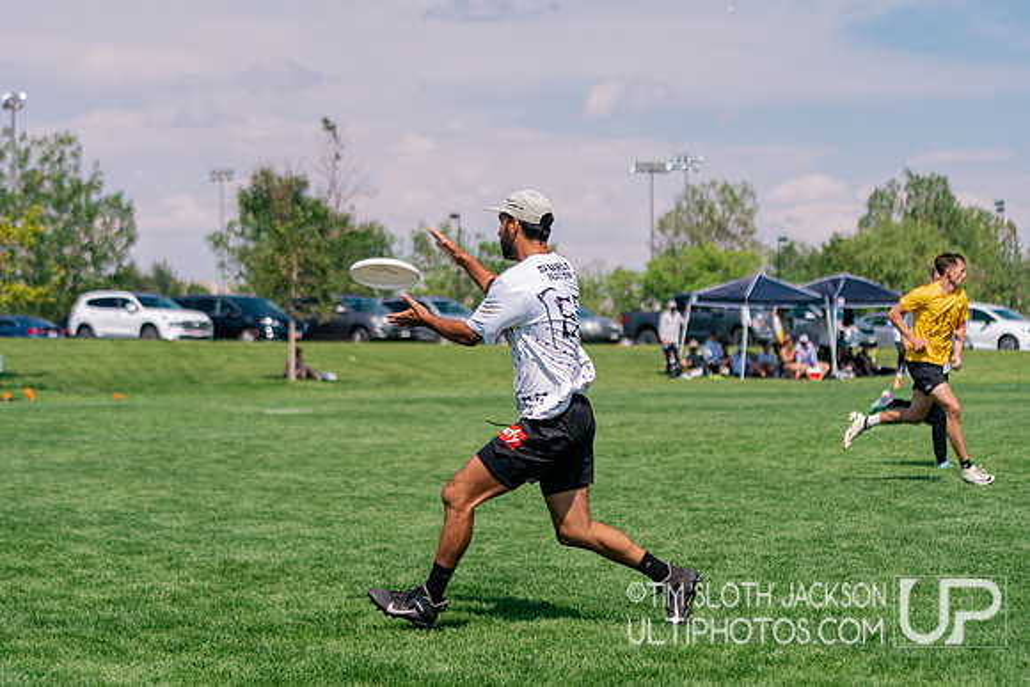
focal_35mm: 99
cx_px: 533
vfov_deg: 13.9
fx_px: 2827
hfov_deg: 20.6
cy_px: 362
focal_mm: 70
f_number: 2.8
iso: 640
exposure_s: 1/16000
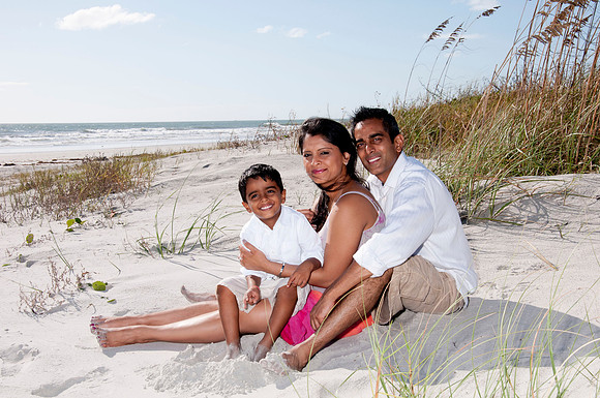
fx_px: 874
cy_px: 199
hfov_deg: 37.9
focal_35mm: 52
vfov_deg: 25.7
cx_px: 300
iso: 100
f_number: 13
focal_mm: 35
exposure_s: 1/250
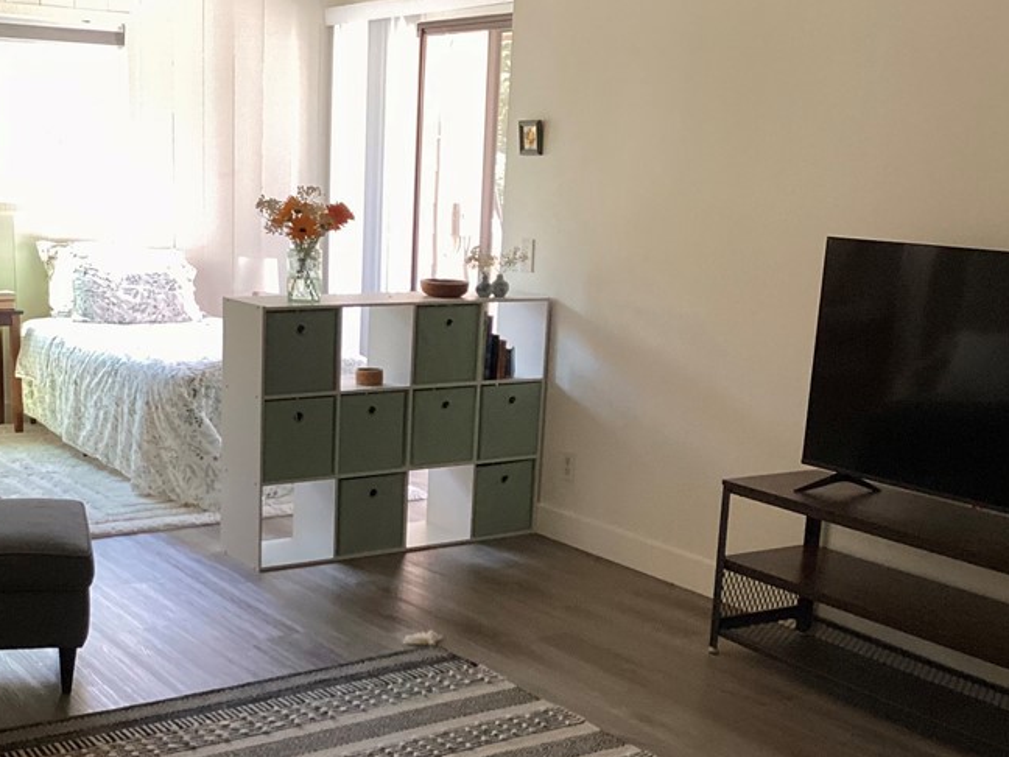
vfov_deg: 29.5
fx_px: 1428
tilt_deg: -14.1
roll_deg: -2.0
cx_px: 378
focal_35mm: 49
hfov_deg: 38.7
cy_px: 495
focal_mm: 3.3
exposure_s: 1/60
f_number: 2.4
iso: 125
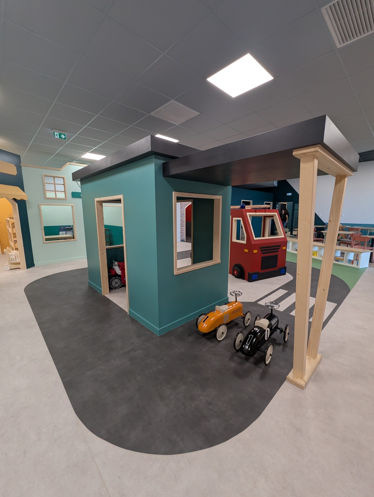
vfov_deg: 106.1
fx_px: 187
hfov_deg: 90.1
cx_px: 187
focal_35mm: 13
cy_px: 248
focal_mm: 1.95
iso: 101
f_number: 2.2
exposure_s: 1/54.9
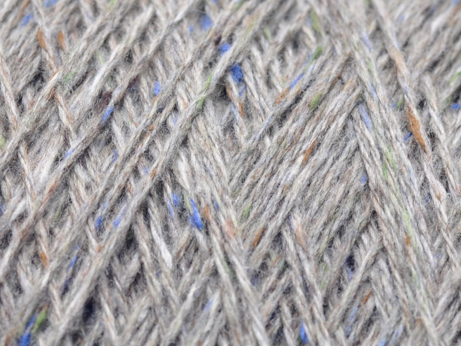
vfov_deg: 8.4
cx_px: 178
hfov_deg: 11.2
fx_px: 2357
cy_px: 287
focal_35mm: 177
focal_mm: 50
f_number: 1.4
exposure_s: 1/125
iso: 200
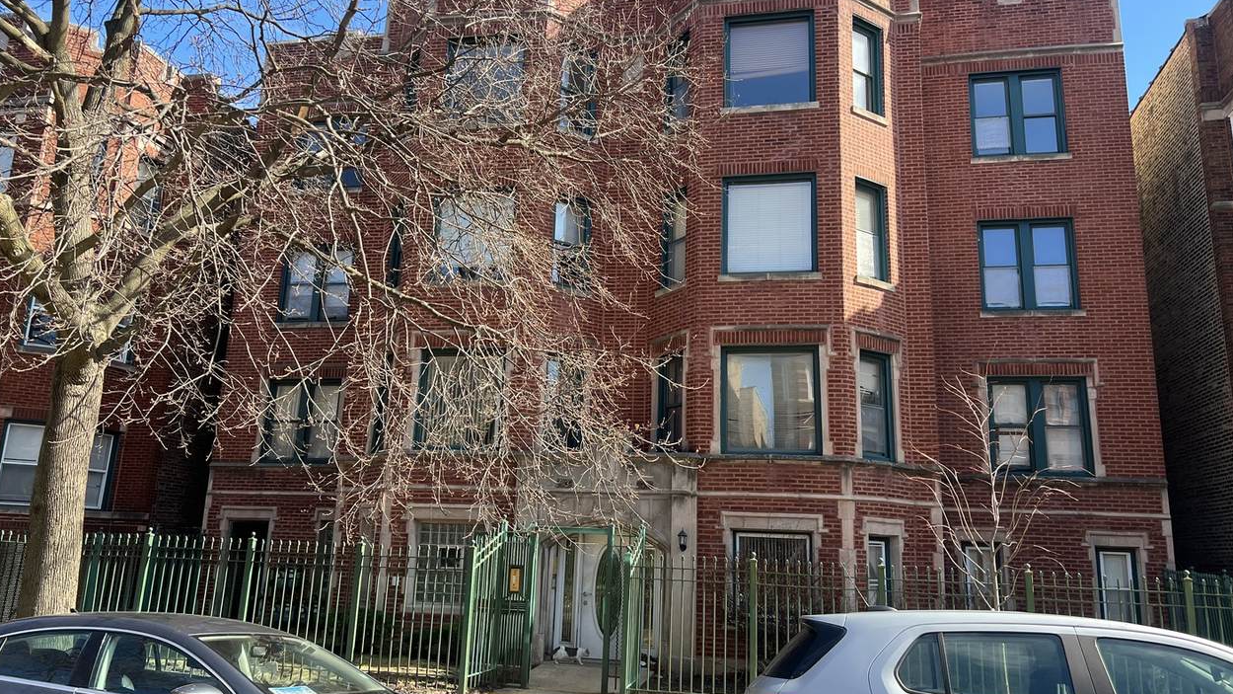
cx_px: 623
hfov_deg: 66.1
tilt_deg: +14.2
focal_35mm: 29
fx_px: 948
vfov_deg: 40.2
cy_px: 324
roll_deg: -1.9
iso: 50
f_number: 1.5
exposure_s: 1/840
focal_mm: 5.7
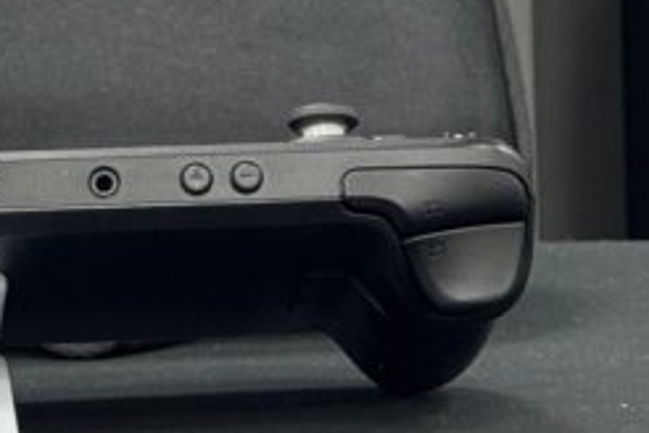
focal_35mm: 244
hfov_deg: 8.4
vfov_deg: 5.5
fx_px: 4398
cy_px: -541
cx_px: 427
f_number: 1.78
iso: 160
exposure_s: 1/50
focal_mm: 6.76
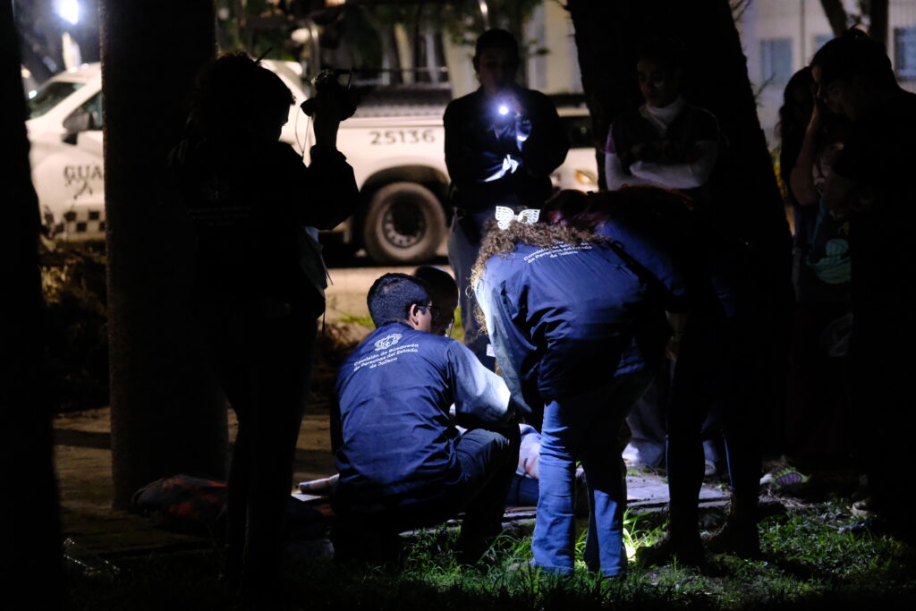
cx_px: 458
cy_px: 306
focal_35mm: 107
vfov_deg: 12.8
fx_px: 2723
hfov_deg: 19.1
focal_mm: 71.5
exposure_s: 1/50
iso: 12800
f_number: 2.8
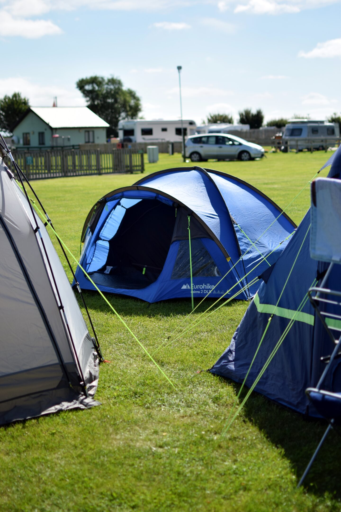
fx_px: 746
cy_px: 256
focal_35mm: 52
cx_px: 170
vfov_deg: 37.9
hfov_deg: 25.8
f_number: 1.8
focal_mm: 35
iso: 100
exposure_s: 1/4000
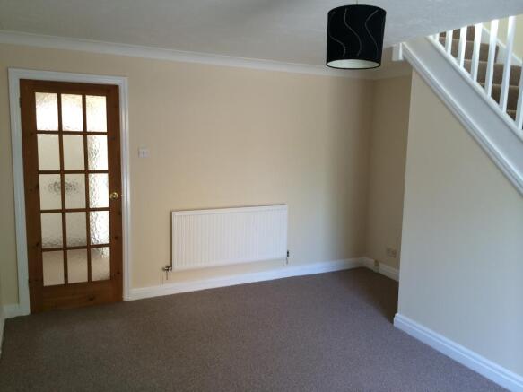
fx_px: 453
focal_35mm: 30
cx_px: 262
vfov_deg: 46.8
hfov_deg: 60.0
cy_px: 196
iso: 50
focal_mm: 4.12
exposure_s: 1/40
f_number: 2.2
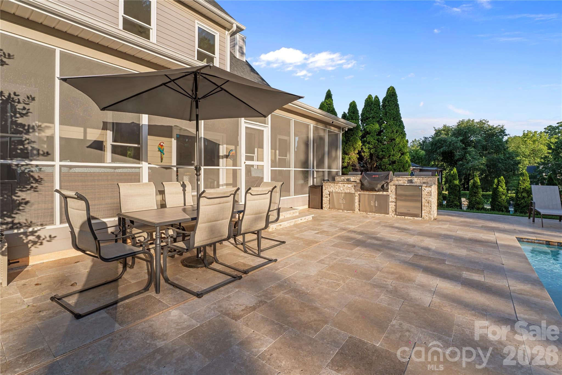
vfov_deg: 73.7
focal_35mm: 16
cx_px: 281
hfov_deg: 96.7
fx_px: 250
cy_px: 188
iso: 125
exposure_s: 1/125
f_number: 10
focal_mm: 16
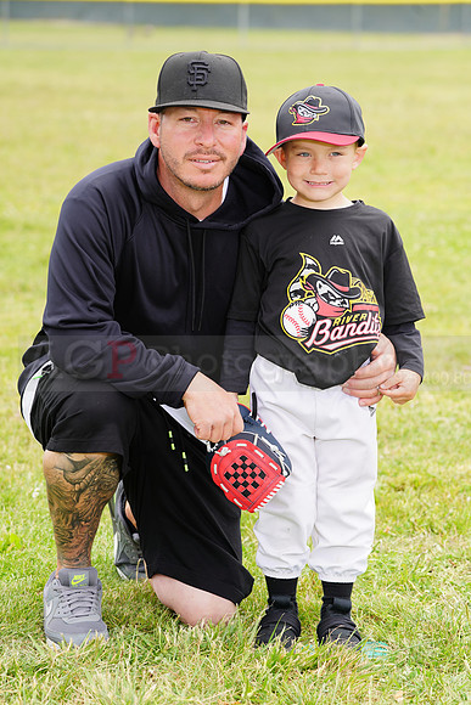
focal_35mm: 146
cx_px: 236
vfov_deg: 14.1
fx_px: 2863
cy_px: 352
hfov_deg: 9.4
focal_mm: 146
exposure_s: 1/250
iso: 100
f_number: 6.3
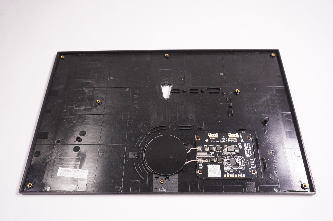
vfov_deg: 43.5
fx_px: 277
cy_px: 110
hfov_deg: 62.0
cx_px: 166
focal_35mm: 30
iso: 400
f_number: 5.6
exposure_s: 1/160
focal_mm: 20
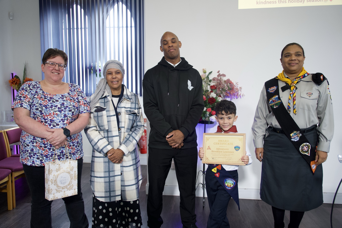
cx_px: 171
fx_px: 256
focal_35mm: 27
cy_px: 114
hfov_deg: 67.4
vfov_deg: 47.9
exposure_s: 1/125
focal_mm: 18
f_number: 2.8
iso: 800
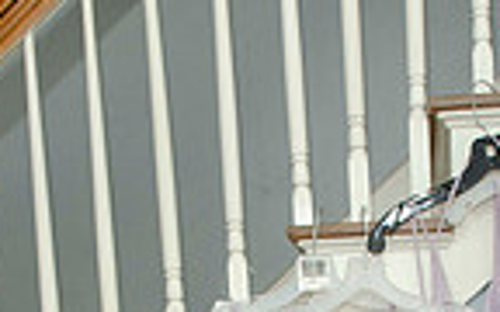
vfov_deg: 11.3
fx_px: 1431
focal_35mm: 105
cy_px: 614
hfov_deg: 19.8
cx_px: 302
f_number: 5.6
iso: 400
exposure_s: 1/60
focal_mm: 22
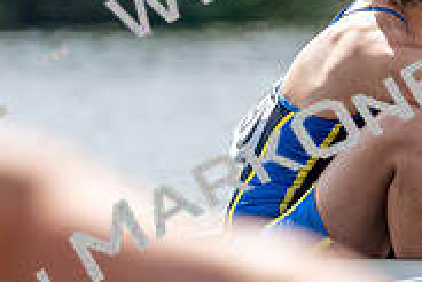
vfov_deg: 1.1
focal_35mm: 1231
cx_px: 390
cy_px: 45
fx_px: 14441
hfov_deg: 1.7
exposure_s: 1/1600
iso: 320
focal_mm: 391
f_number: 6.3
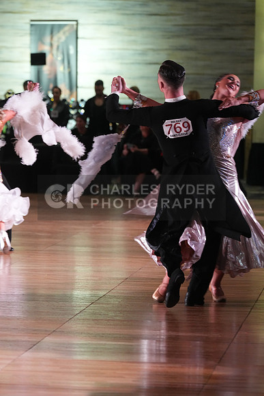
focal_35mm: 200
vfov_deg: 10.3
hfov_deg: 6.9
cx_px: 132
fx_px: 2199
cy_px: 198
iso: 4000
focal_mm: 200
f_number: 5
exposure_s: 1/200
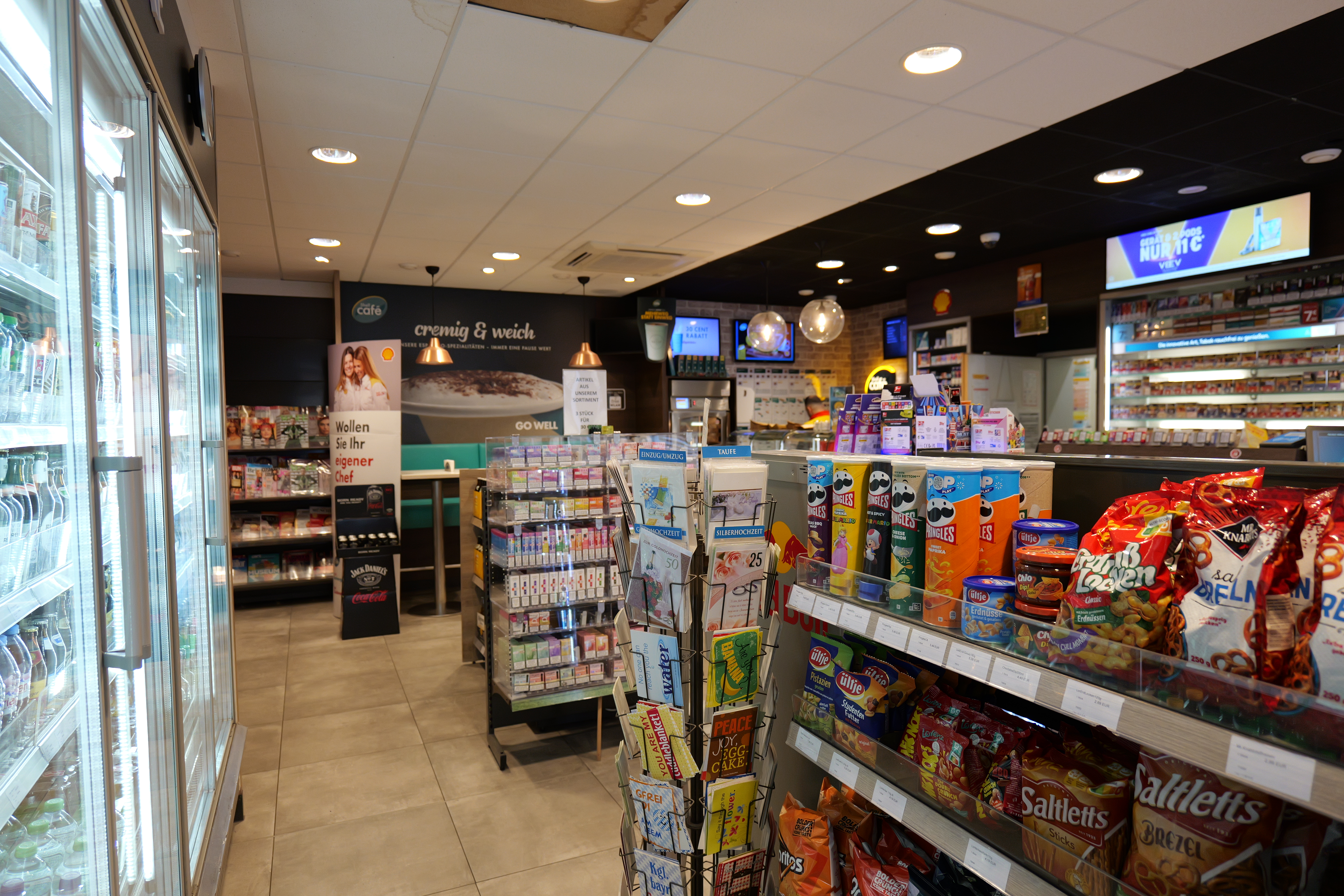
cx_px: 672
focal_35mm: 20
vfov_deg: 61.9
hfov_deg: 84.0
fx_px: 747
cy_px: 448
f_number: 3.5
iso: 1250
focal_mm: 20
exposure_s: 1/160
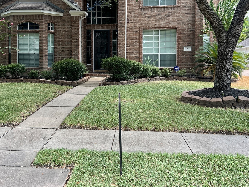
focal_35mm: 40
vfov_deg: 35.5
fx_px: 288
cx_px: 92
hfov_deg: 46.4
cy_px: 59
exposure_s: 1/238
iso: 50
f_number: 1.5
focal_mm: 5.7
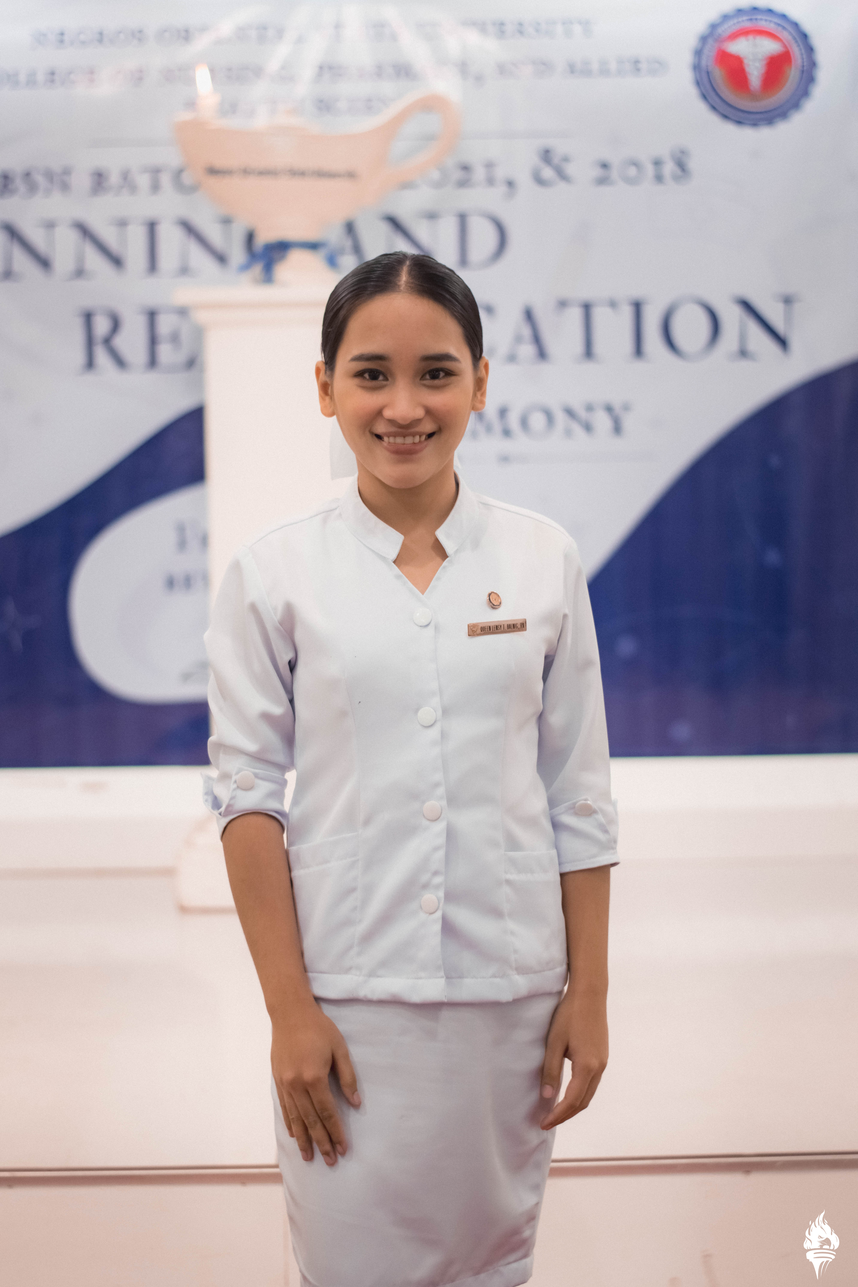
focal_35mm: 75
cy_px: 644
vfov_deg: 27.0
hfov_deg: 18.2
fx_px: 2681
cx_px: 429
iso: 400
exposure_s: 1/160
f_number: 1.8
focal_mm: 50
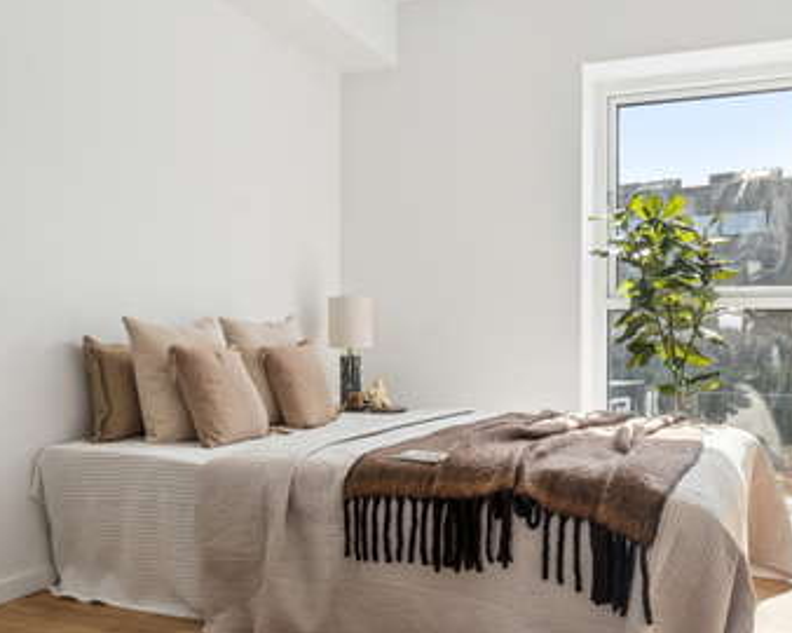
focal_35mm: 35
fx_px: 820
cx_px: 405
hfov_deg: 51.6
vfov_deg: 42.2
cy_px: 326
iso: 200
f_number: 8
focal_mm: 20
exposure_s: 1/50
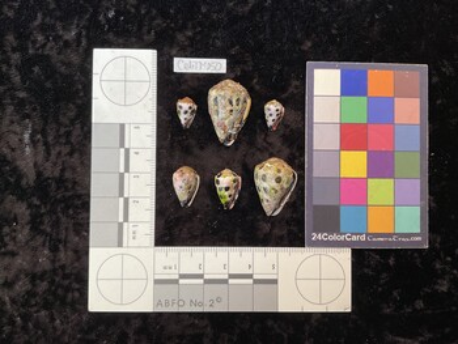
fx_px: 384
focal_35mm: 29
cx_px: 229
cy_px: 172
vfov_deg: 48.3
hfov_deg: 61.6
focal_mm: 3
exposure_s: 1/50
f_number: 1.8
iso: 50
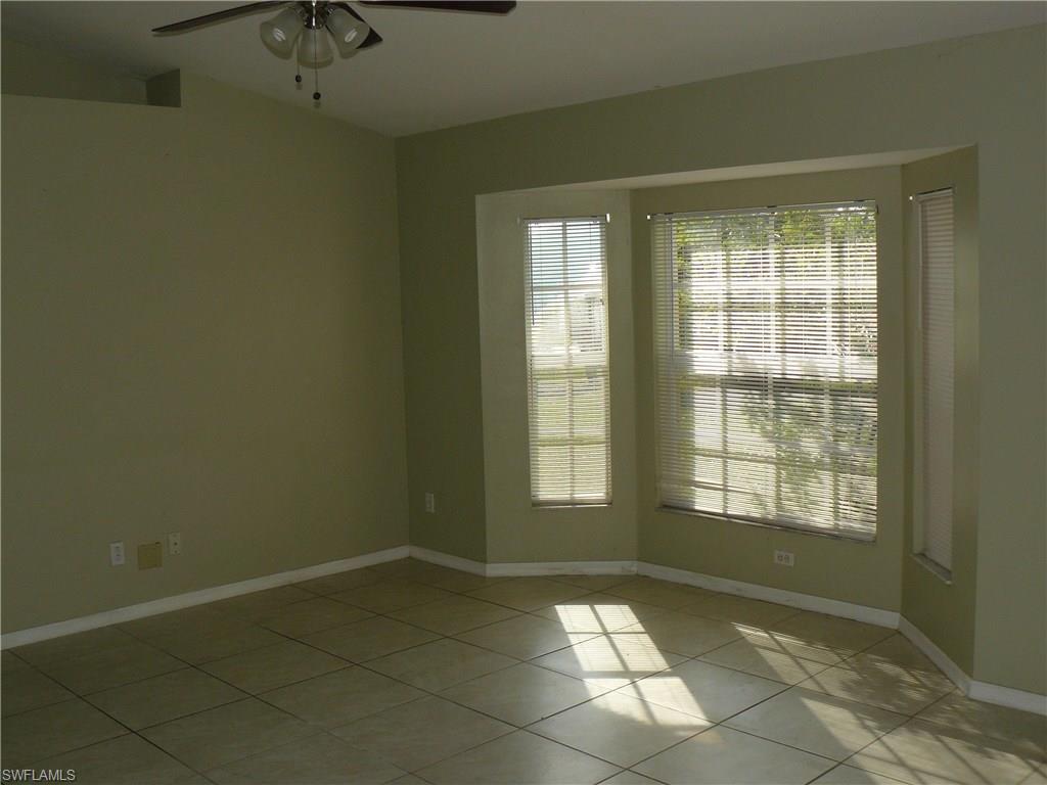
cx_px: 524
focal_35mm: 36
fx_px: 1089
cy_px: 392
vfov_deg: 39.7
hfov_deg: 51.4
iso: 100
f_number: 4
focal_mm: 6
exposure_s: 1/160
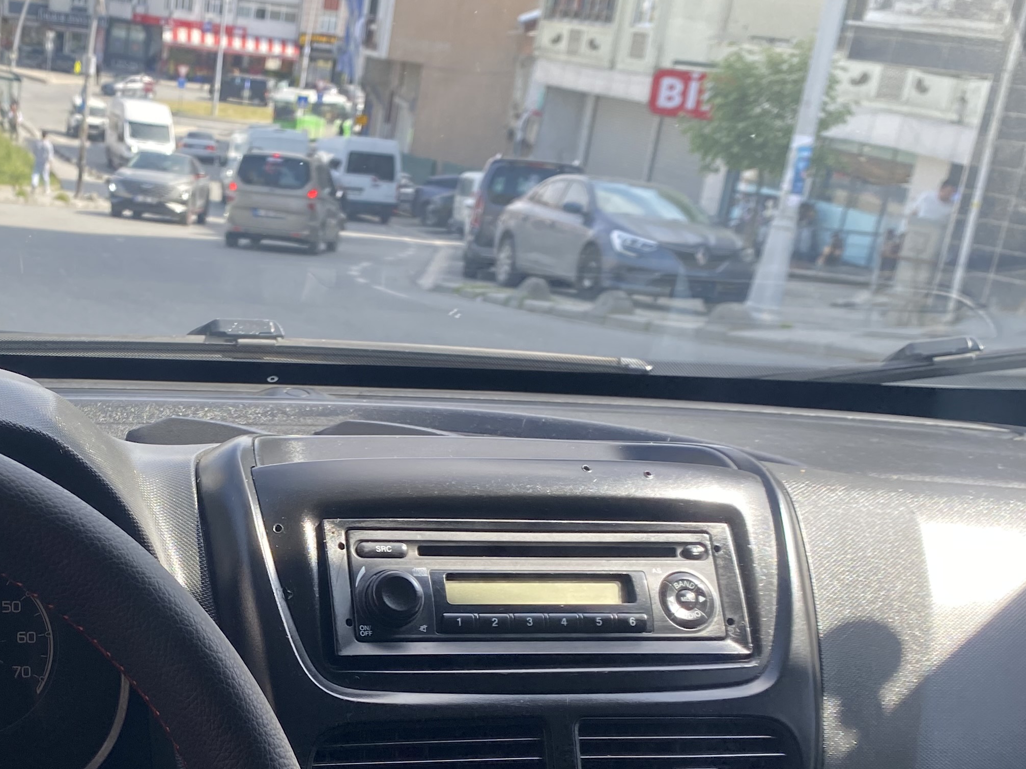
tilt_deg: -21.3
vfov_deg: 27.6
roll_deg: -7.8
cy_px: 594
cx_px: 237
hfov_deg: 35.8
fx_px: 1541
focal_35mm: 52
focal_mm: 4.25
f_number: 1.8
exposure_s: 1/469
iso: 32
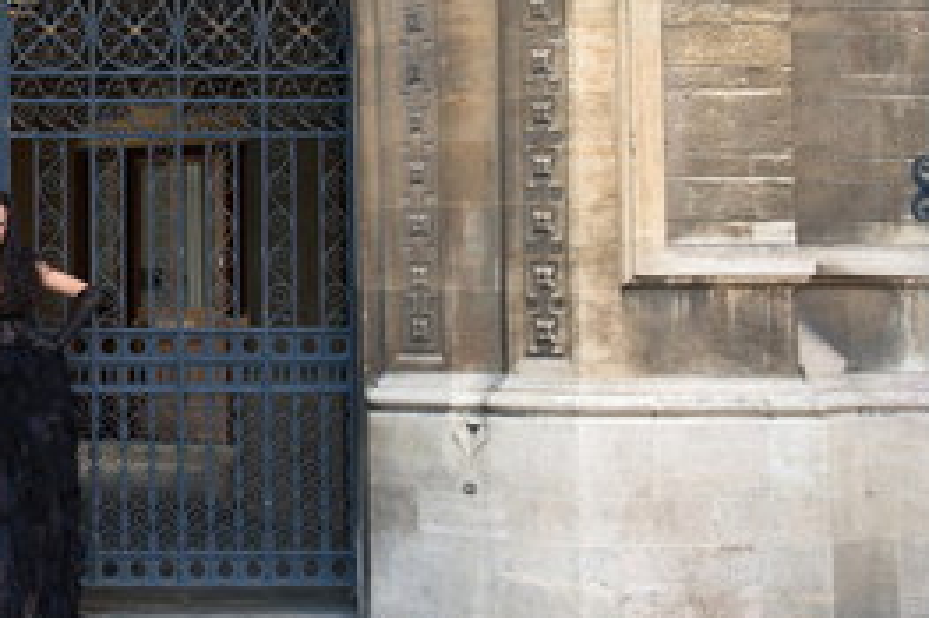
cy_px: 106
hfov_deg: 20.6
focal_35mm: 96
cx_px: 0
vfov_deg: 14.1
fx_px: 2476
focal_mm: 42
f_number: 3.5
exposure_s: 1/50
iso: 125
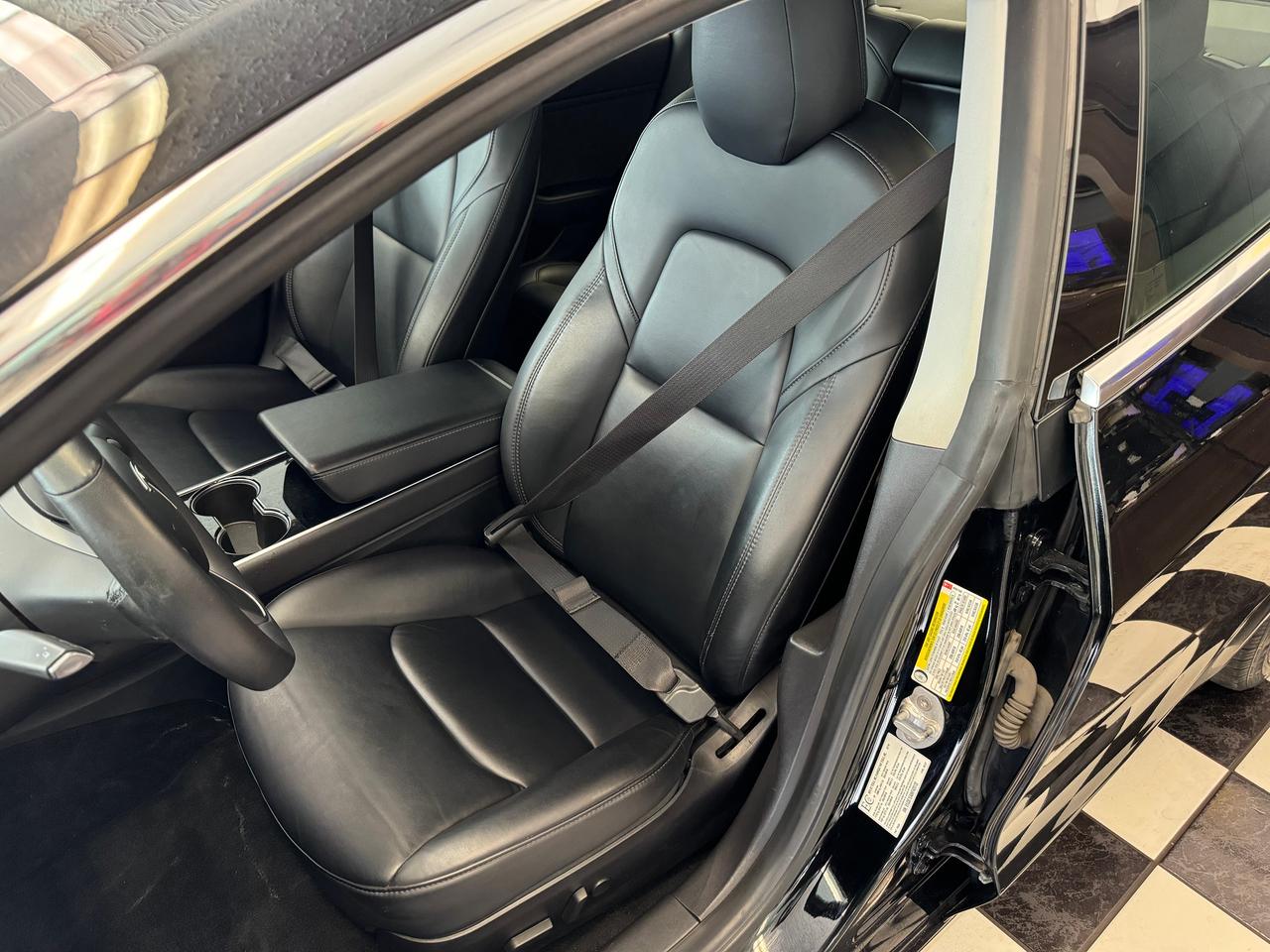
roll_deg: -1.4
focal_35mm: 24
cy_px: 476
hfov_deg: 71.6
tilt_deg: -33.6
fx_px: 881
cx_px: 635
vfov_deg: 56.8
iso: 500
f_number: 1.78
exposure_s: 1/60
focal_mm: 6.76
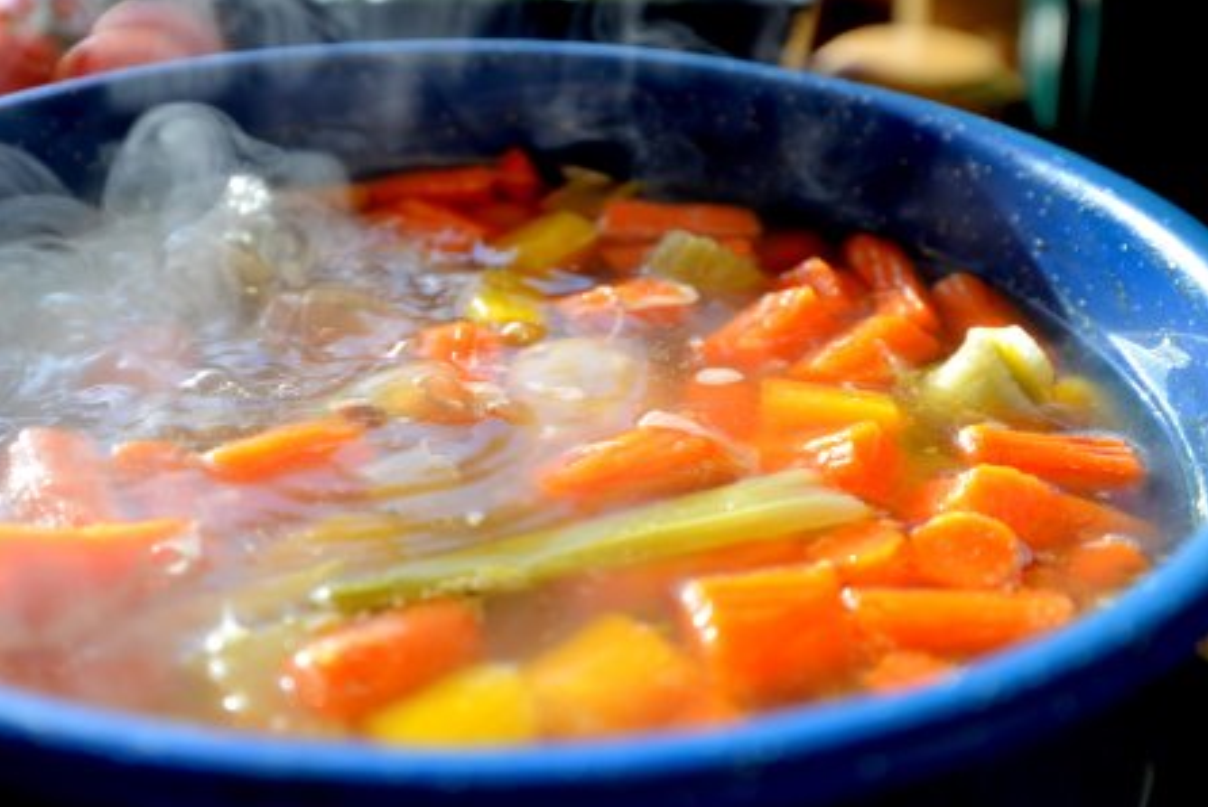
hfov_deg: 40.7
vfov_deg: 28.1
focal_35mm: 48
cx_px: 436
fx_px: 1612
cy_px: 328
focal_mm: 35
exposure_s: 1/160
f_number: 4.5
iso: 200
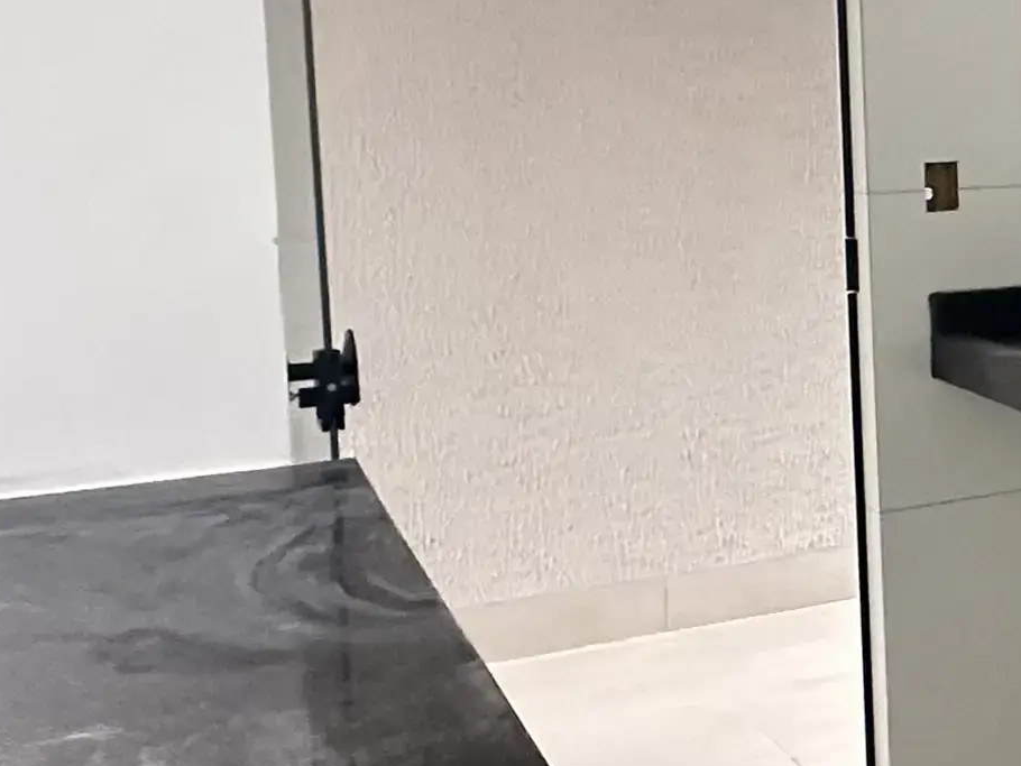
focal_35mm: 62
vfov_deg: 23.4
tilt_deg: -4.2
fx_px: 1829
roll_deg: -0.4
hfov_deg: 21.5
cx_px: 1800
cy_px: 187
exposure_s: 1/60
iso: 400
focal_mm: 2.22
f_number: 2.2
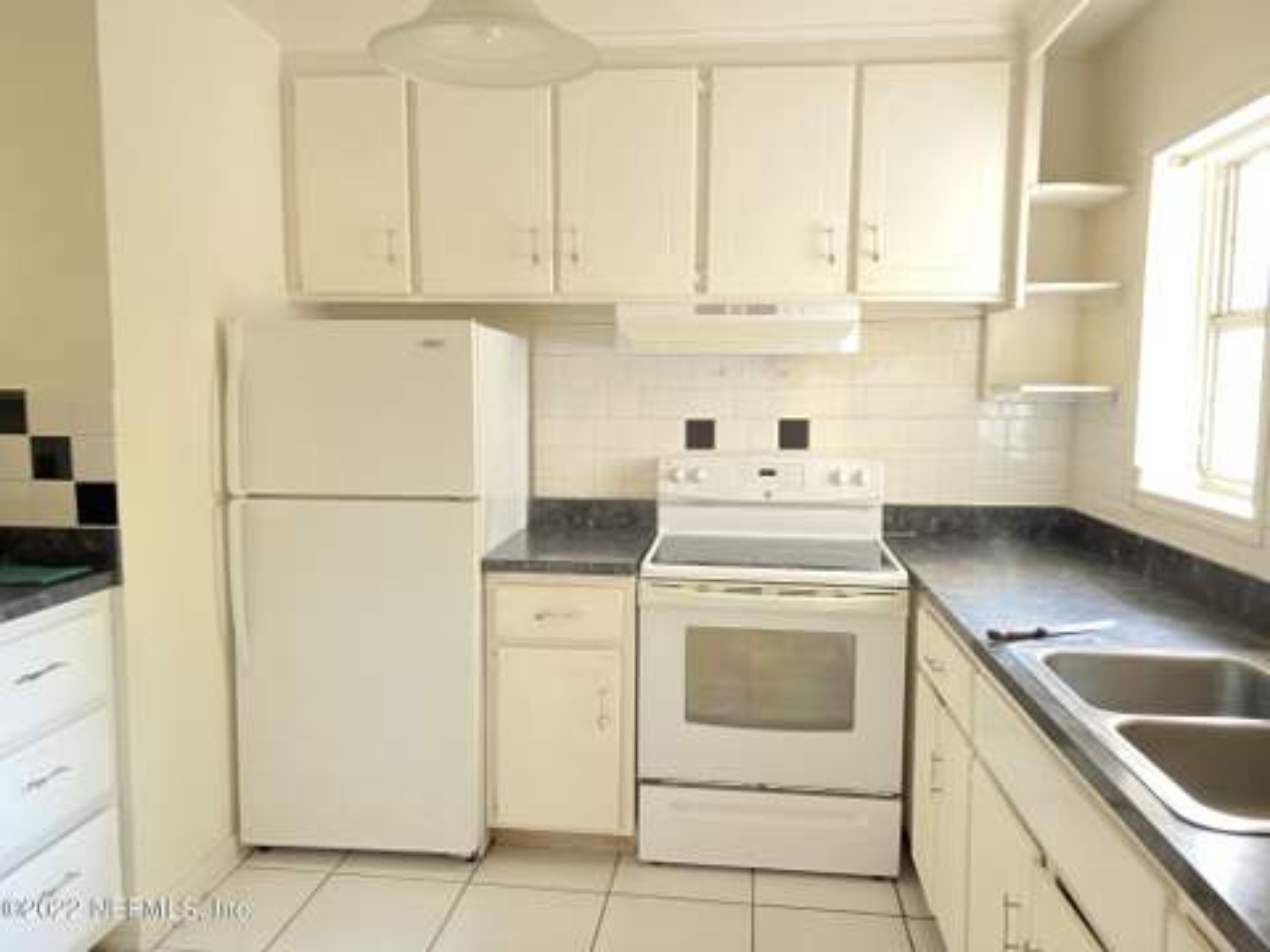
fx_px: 954
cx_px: 635
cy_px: 476
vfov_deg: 53.1
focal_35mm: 26
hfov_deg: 67.3
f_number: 1.5
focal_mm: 5.7
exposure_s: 1/17
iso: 8000
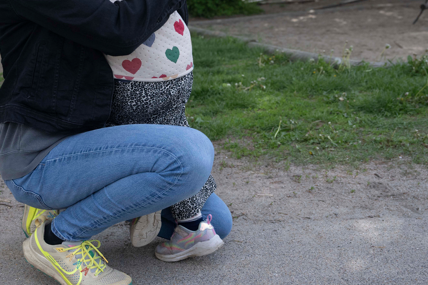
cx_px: 70
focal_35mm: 62
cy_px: 44
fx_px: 737
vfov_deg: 21.5
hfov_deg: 31.3
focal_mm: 31.5
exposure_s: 1/1000
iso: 500
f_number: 4.5
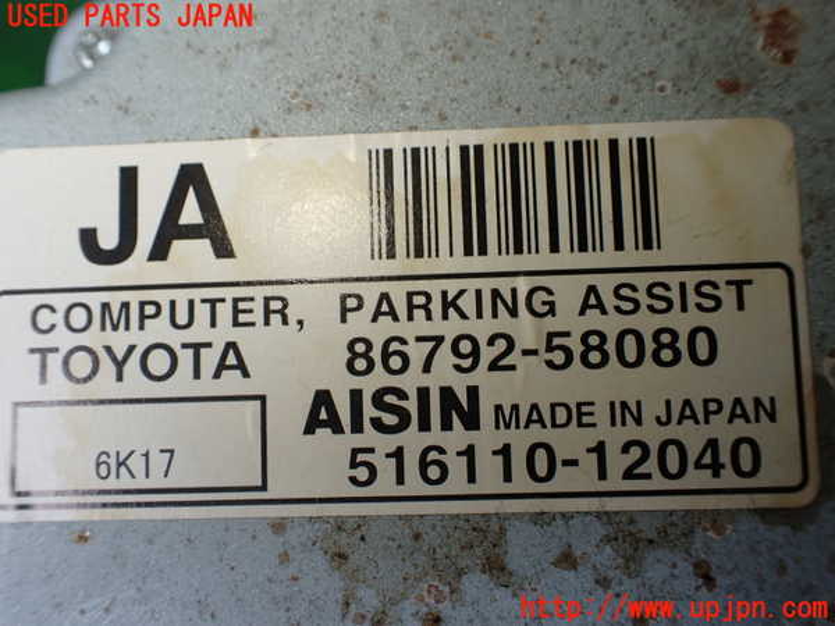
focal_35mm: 30
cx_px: 418
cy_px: 313
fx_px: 724
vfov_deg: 46.8
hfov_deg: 60.0
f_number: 3.2
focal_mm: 5.4
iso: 100
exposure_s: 1/160
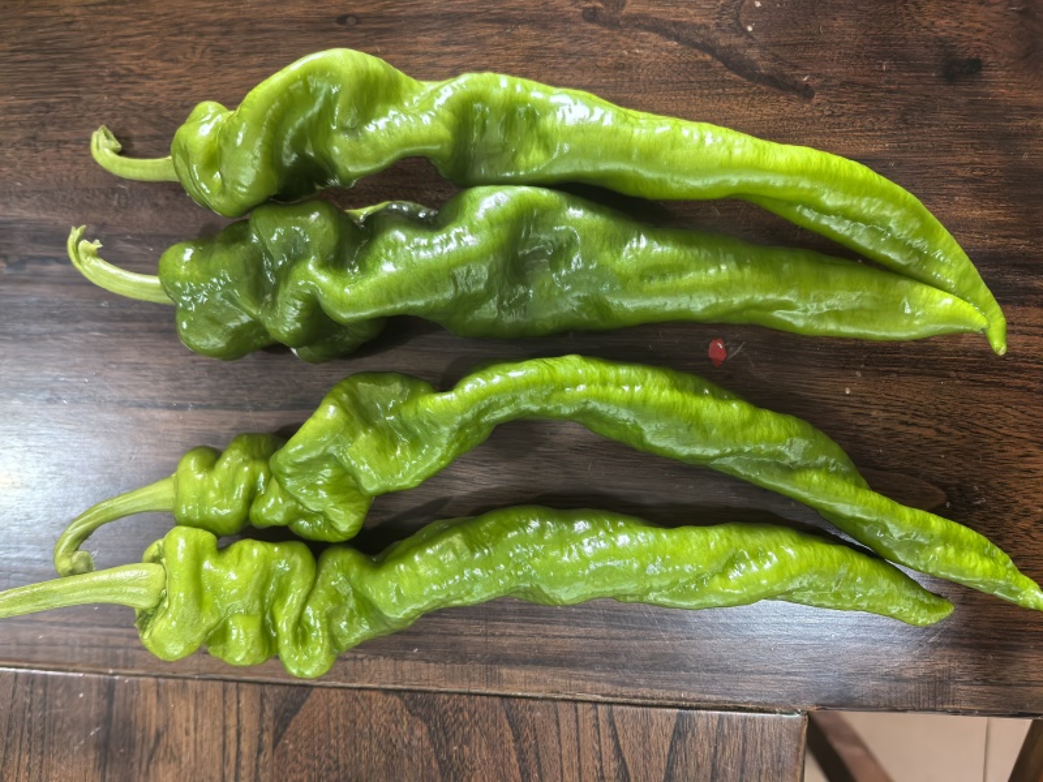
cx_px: 522
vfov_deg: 51.4
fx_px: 814
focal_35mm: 27
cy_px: 391
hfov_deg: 65.3
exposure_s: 1/50
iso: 250
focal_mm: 5.75
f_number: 2
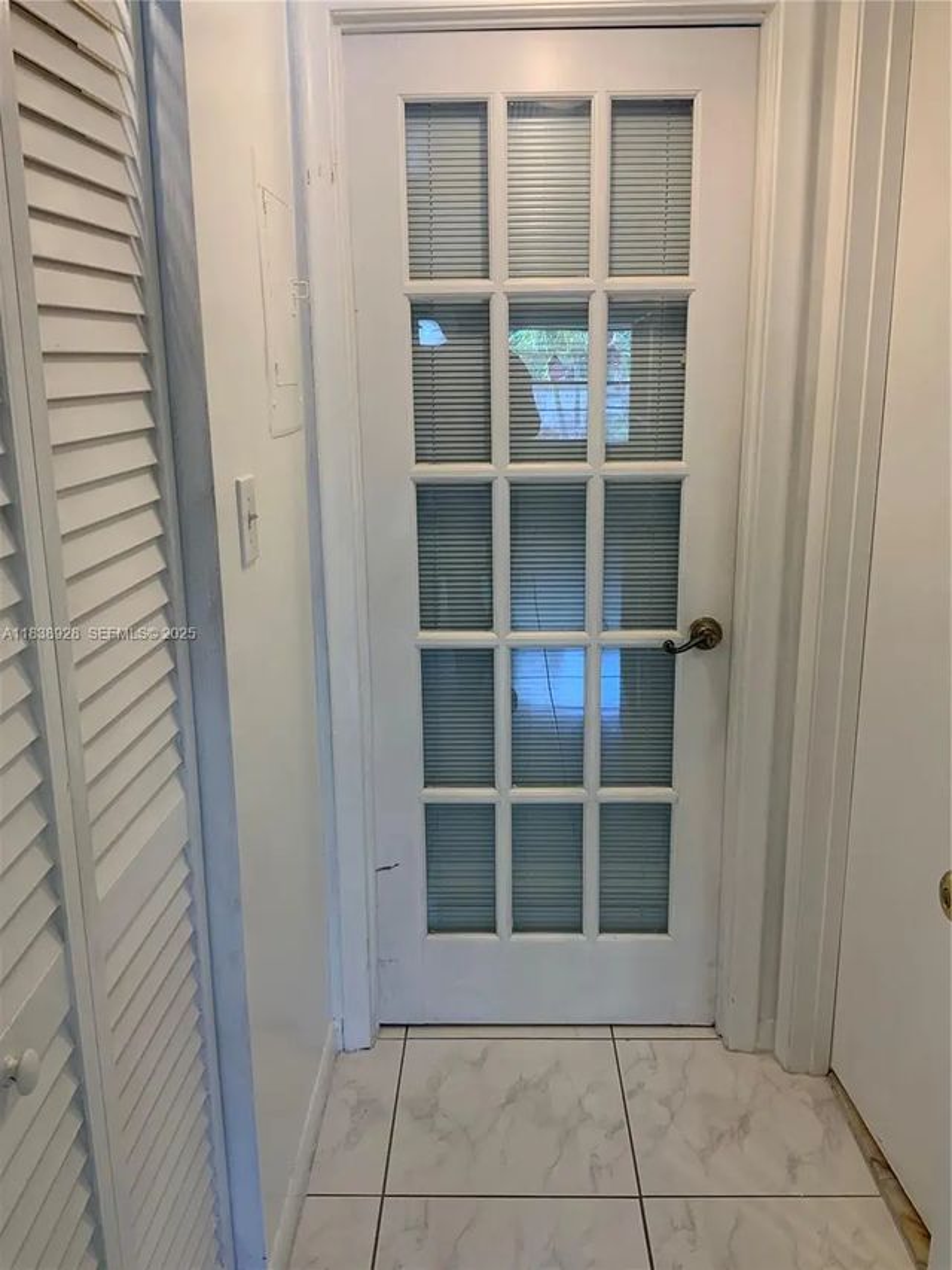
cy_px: 635
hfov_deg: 48.2
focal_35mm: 29
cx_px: 476
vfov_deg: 61.7
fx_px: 1063
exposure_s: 1/60
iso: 40
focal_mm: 3
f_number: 1.8
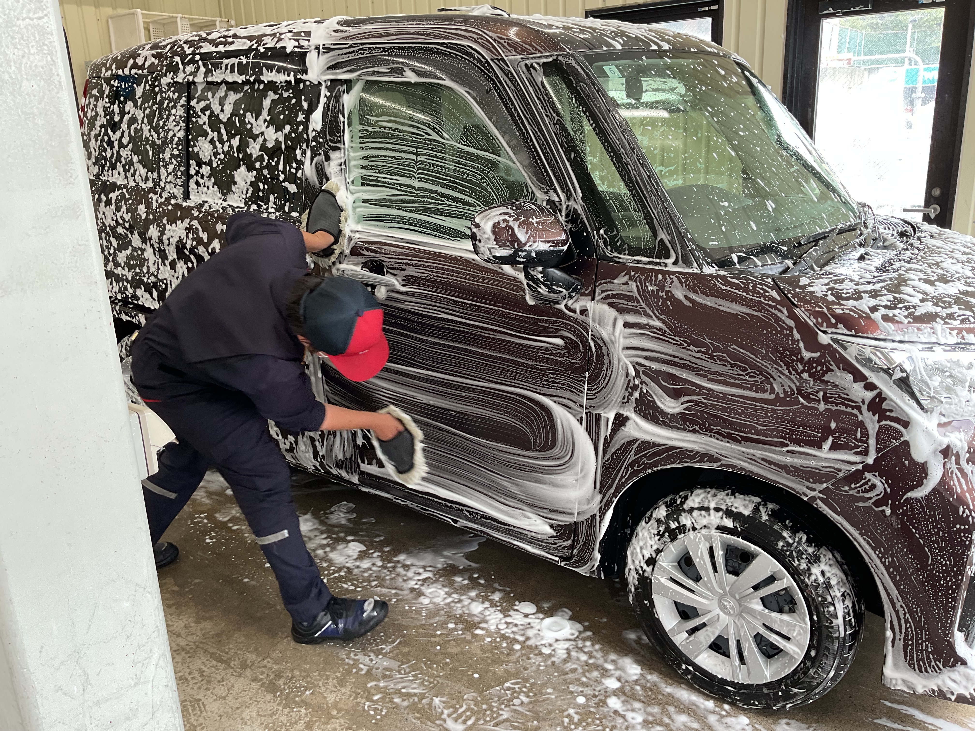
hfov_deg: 61.7
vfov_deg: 48.2
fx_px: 817
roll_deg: +2.7
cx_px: 488
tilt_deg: -18.8
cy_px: 366
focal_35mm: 29
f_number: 1.8
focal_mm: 3
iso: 40
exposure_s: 1/50
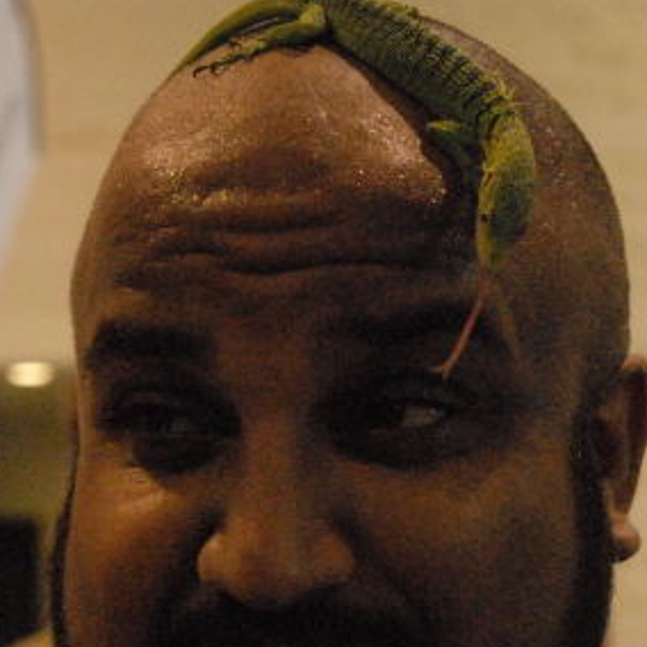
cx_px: 497
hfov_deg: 12.1
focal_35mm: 144
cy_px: 489
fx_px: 3045
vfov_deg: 12.1
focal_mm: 40
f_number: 6.3
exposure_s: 1/160
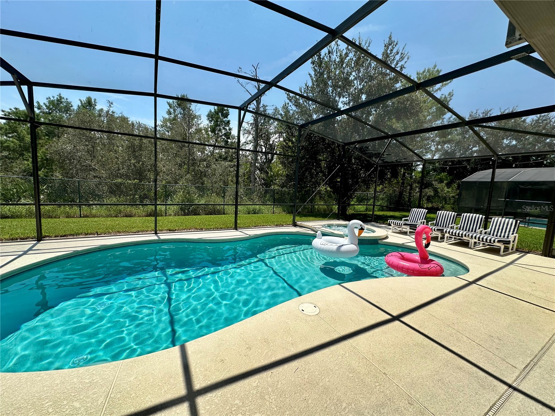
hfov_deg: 102.1
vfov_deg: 85.7
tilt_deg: -4.4
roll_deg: -2.5
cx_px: 278
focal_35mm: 14
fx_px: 224
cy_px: 208
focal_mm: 2.22
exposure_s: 1/1595
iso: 50
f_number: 2.2
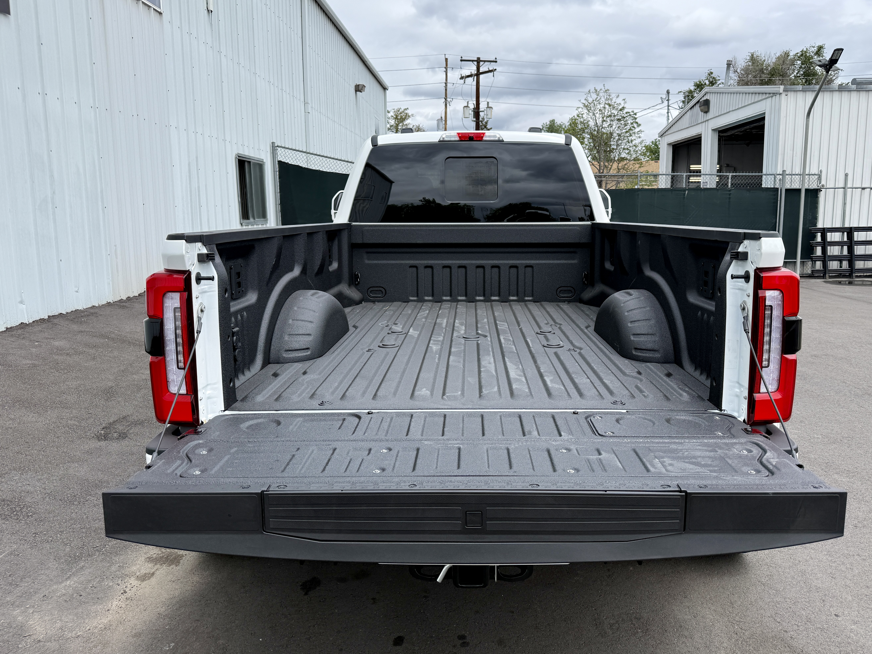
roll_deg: +0.6
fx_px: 655
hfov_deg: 67.2
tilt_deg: -8.4
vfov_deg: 53.0
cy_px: 305
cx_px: 468
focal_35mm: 26
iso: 80
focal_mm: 6.76
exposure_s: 1/4167
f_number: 1.78
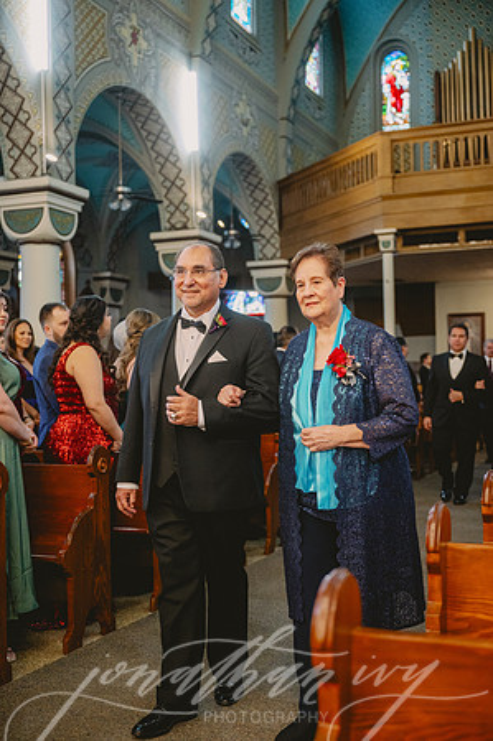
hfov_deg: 30.4
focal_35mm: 44
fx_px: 906
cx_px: 246
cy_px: 370
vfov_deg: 44.5
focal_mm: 44
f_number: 2.8
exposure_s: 1/250
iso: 2000
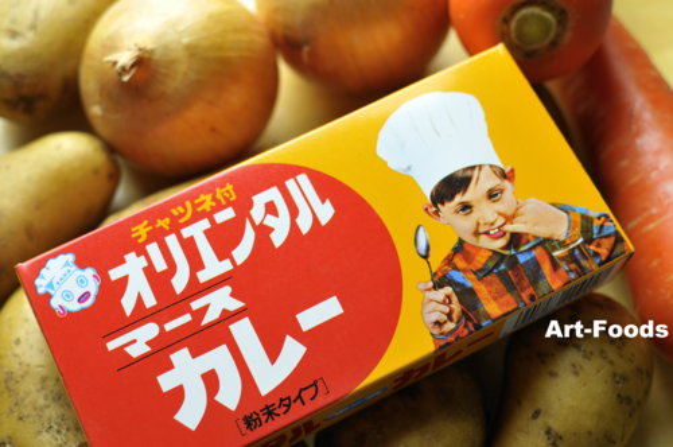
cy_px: 224
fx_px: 980
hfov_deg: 37.9
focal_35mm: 52
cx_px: 336
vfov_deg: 25.7
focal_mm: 35
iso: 200
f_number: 4
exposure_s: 1/30
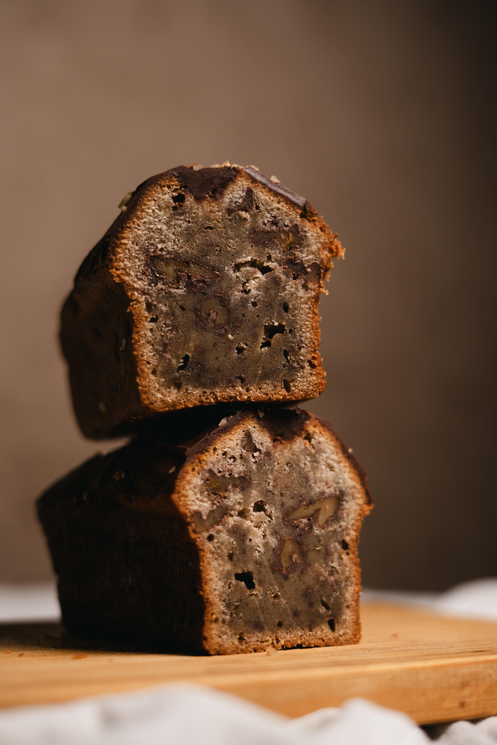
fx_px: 1035
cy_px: 372
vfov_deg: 39.6
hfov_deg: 27.0
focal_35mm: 50
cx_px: 248
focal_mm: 50
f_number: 2.5
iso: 125
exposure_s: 1/200
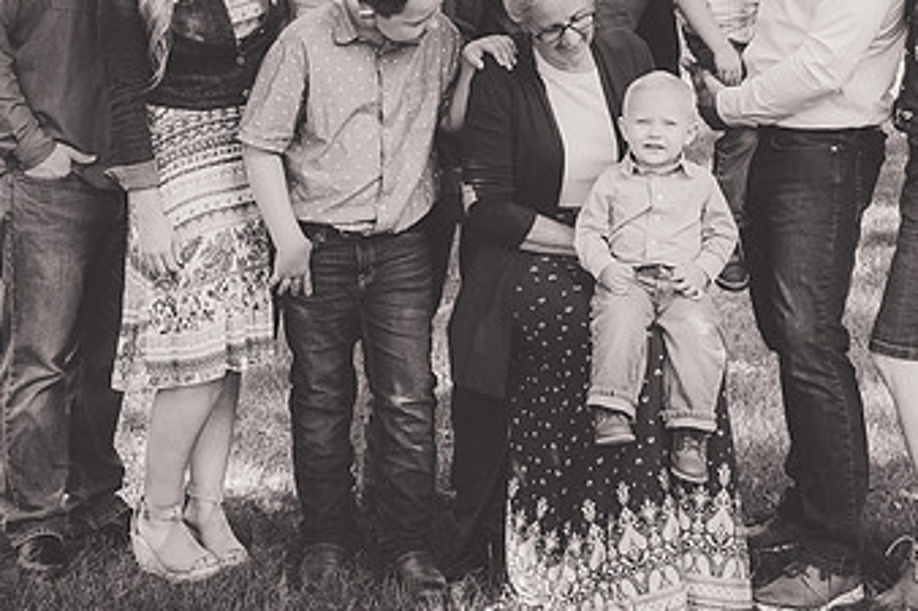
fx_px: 2166
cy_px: 35
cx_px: 418
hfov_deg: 23.9
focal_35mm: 85
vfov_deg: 15.8
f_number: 6.3
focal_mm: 31
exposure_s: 1/160
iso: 320
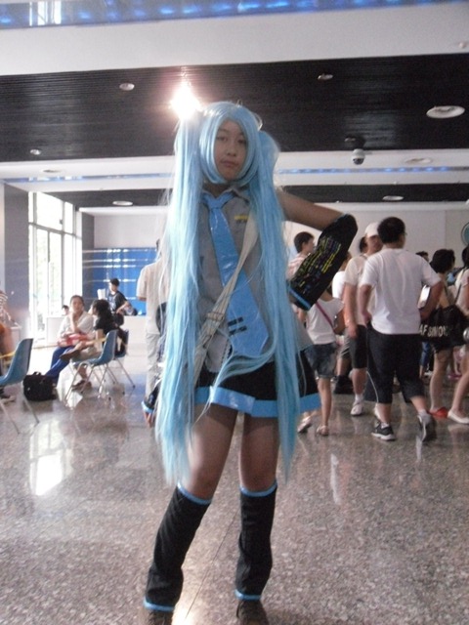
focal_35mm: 45
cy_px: 312
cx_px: 234
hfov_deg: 32.2
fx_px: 813
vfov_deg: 42.1
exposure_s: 1/16
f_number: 3.5
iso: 800
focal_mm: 6.3
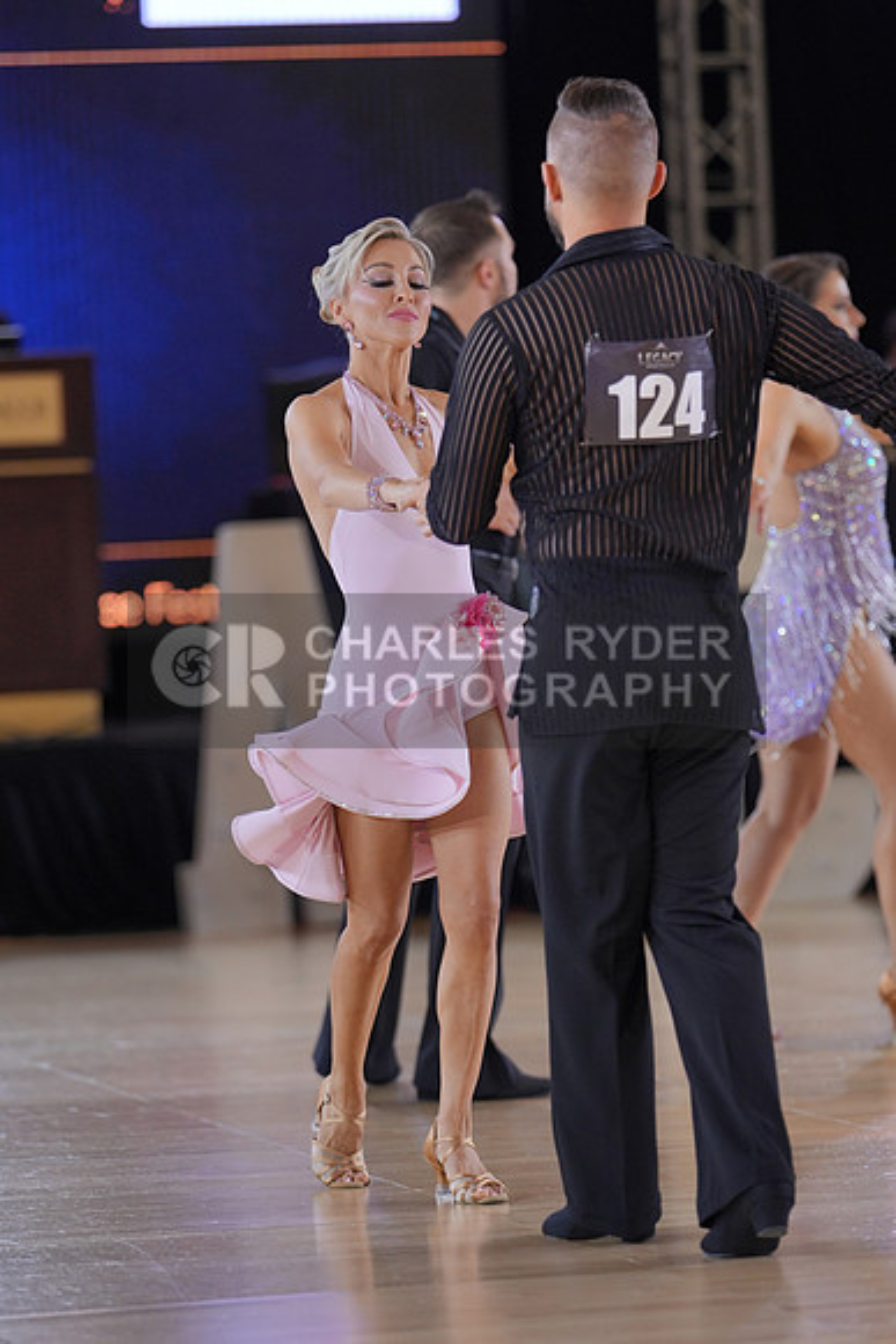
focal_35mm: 174
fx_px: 6492
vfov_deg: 11.8
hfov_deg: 7.9
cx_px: 448
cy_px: 672
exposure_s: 1/500
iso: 640
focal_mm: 116
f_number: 2
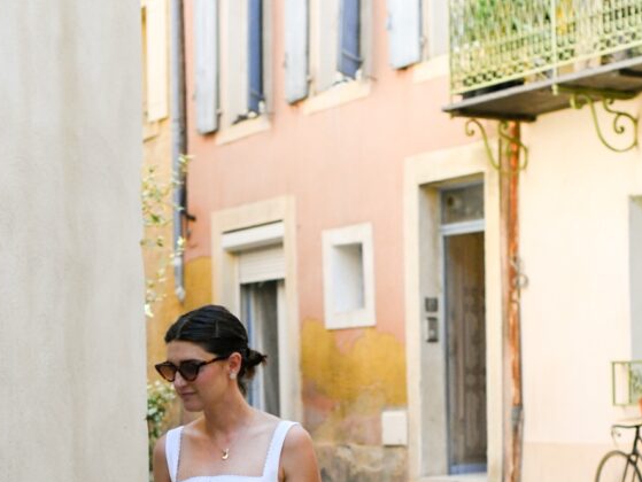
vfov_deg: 16.6
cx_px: 346
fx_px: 1633
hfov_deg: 22.2
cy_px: 421
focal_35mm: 88
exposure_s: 1/8000
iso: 2000
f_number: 2.8
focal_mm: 50
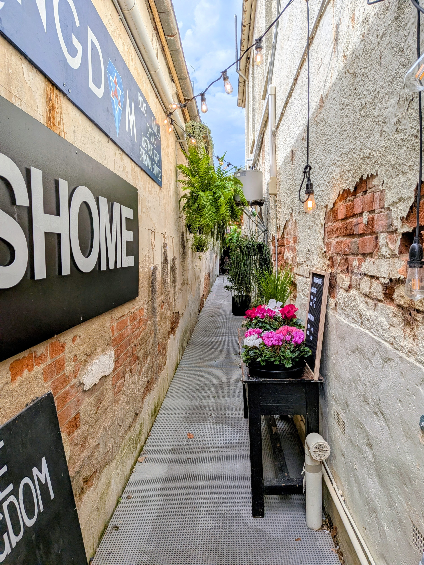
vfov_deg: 71.6
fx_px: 392
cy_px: 282
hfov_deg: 56.8
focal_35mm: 24
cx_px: 212
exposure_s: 1/841
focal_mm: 4.53
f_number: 1.7
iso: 25
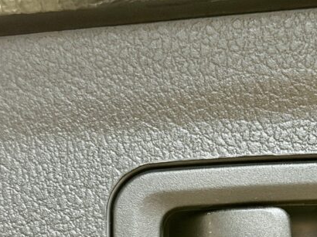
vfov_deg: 12.1
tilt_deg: +18.1
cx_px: 268
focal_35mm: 120
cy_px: 283
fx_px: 1098
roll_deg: -1.8
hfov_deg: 16.3
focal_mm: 6.76
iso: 400
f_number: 1.78
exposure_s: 1/33
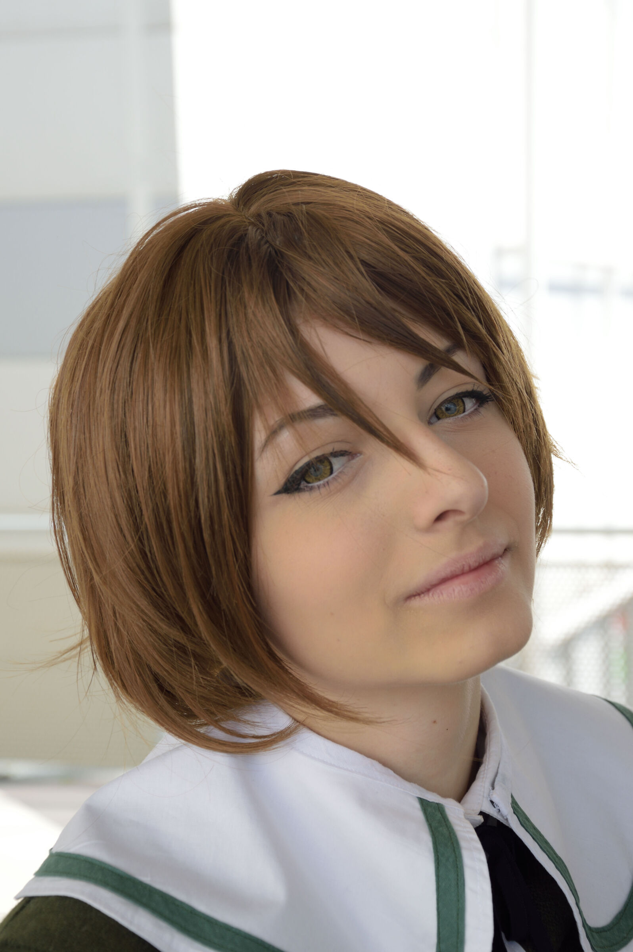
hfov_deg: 17.5
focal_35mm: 78
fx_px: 2061
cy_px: 476
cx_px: 316
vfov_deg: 26.0
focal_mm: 52
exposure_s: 1/160
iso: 100
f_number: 6.3
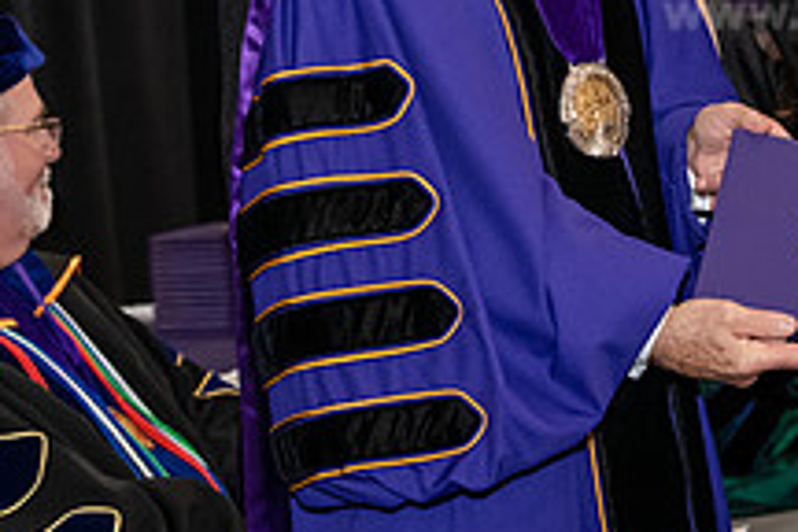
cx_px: 495
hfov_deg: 10.9
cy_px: 91
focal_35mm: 188
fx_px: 4167
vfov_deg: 7.3
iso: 2500
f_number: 5
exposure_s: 1/200
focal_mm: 70
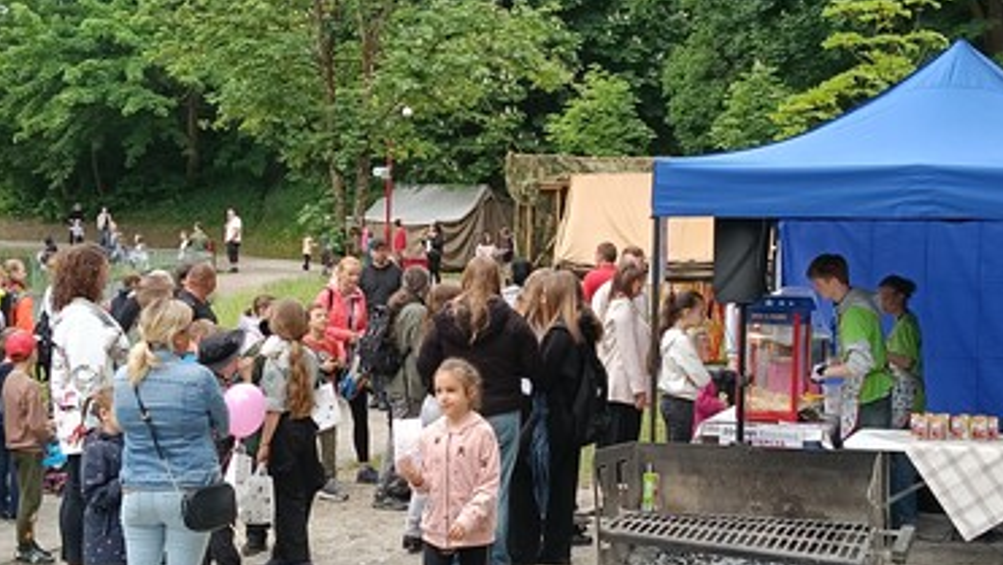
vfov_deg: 20.4
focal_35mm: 59
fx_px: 1570
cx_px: 502
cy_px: 265
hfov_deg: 35.4
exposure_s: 1/100
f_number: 1.8
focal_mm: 3.98
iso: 80
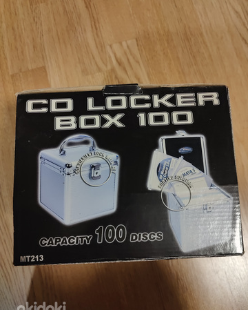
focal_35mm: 25
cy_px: 159
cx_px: 127
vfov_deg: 68.0
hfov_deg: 56.9
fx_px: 229
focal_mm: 6.06
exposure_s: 1/56
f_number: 1.8
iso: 640
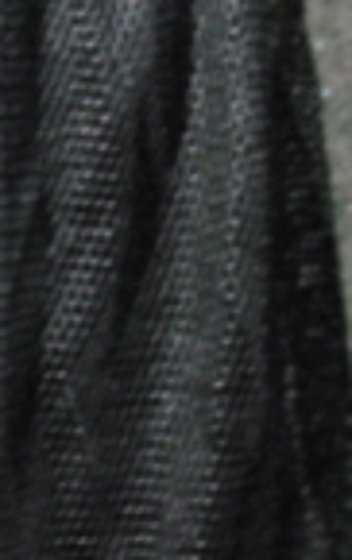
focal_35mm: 157
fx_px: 2403
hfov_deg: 8.0
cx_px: -348
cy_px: -139
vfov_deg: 12.9
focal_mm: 16.6
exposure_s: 1/1.25
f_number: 4
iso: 200
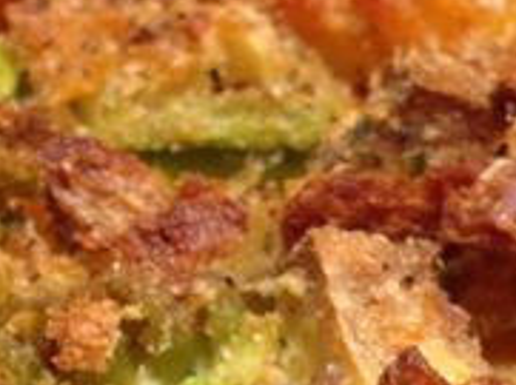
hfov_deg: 16.7
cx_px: 83
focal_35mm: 117
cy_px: 433
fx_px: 1741
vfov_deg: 12.4
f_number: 2.4
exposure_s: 1/20
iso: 200
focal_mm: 4.12
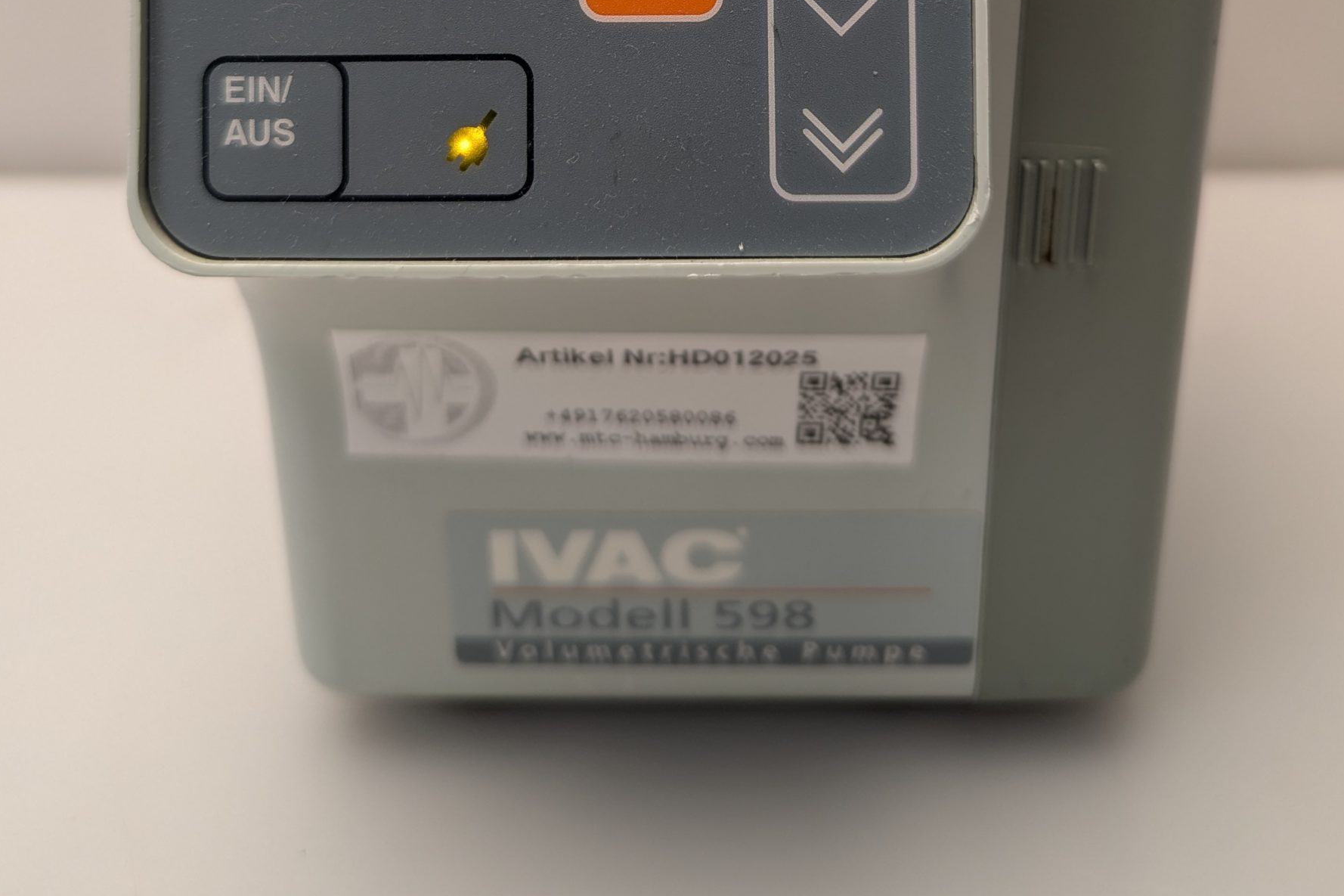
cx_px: 687
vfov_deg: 33.4
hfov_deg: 53.1
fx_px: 1344
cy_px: -23
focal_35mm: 36
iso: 99
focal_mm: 6.81
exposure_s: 1/100
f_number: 1.85
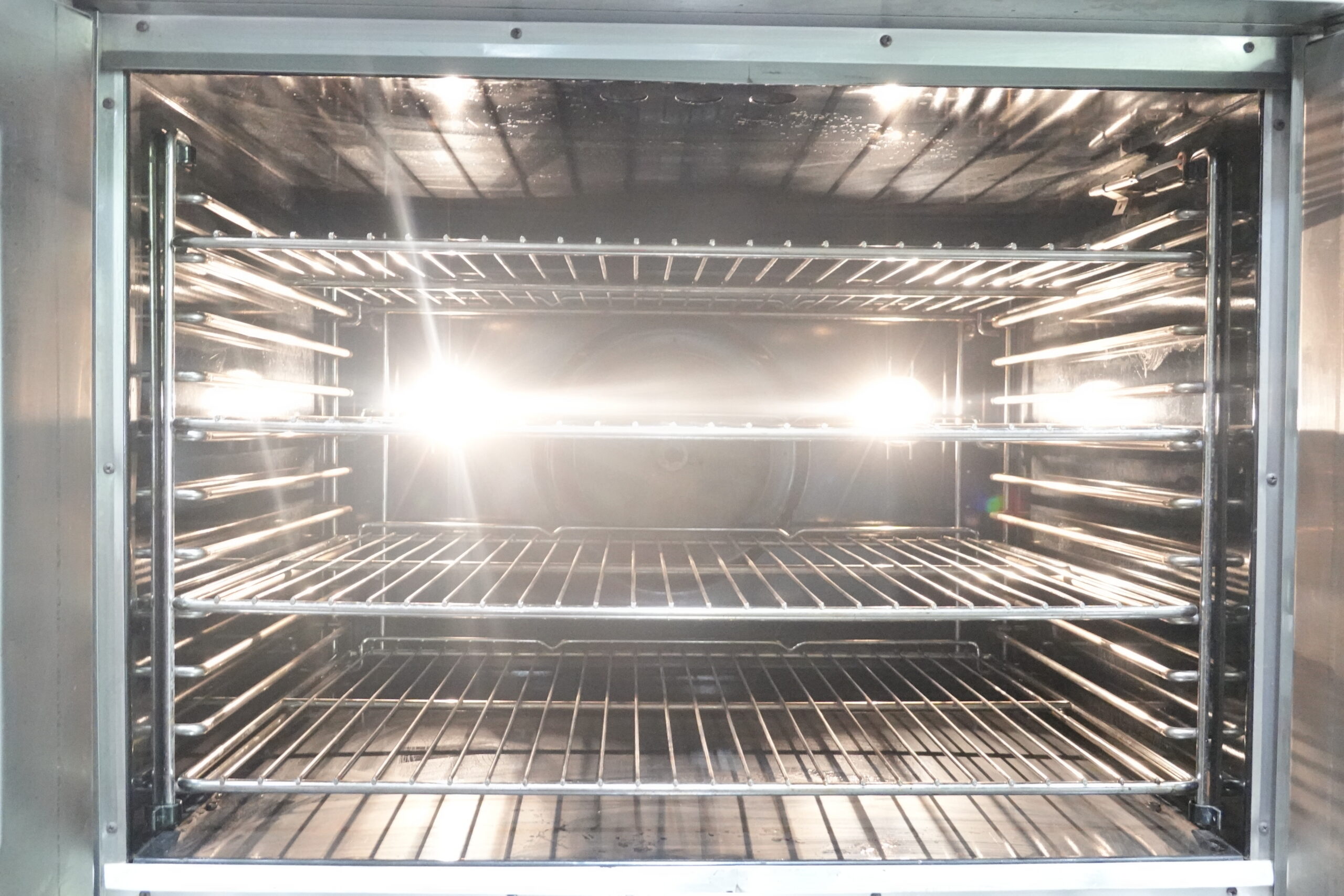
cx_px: 672
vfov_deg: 36.9
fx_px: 1344
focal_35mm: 36
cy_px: 448
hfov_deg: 53.1
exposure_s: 1/40
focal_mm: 13.29
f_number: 3.5
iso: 4000
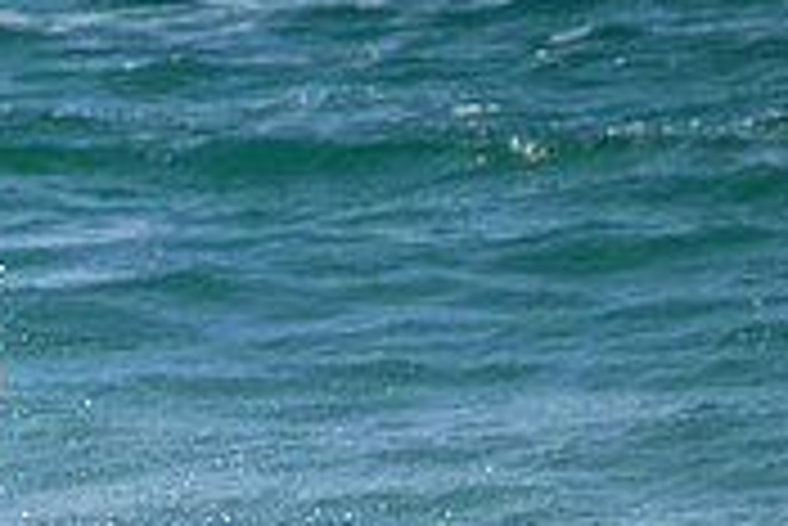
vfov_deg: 0.5
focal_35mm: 2651
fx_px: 58074
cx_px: -329
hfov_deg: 0.8
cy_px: 618
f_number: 11
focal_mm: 800
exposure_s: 1/1600
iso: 2500
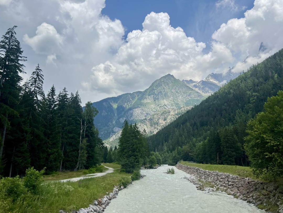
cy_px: 106
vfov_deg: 53.1
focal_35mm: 26
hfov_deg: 67.3
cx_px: 142
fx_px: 213
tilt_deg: +16.6
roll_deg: -0.2
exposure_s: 1/6993
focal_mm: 5.7
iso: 50
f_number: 1.5
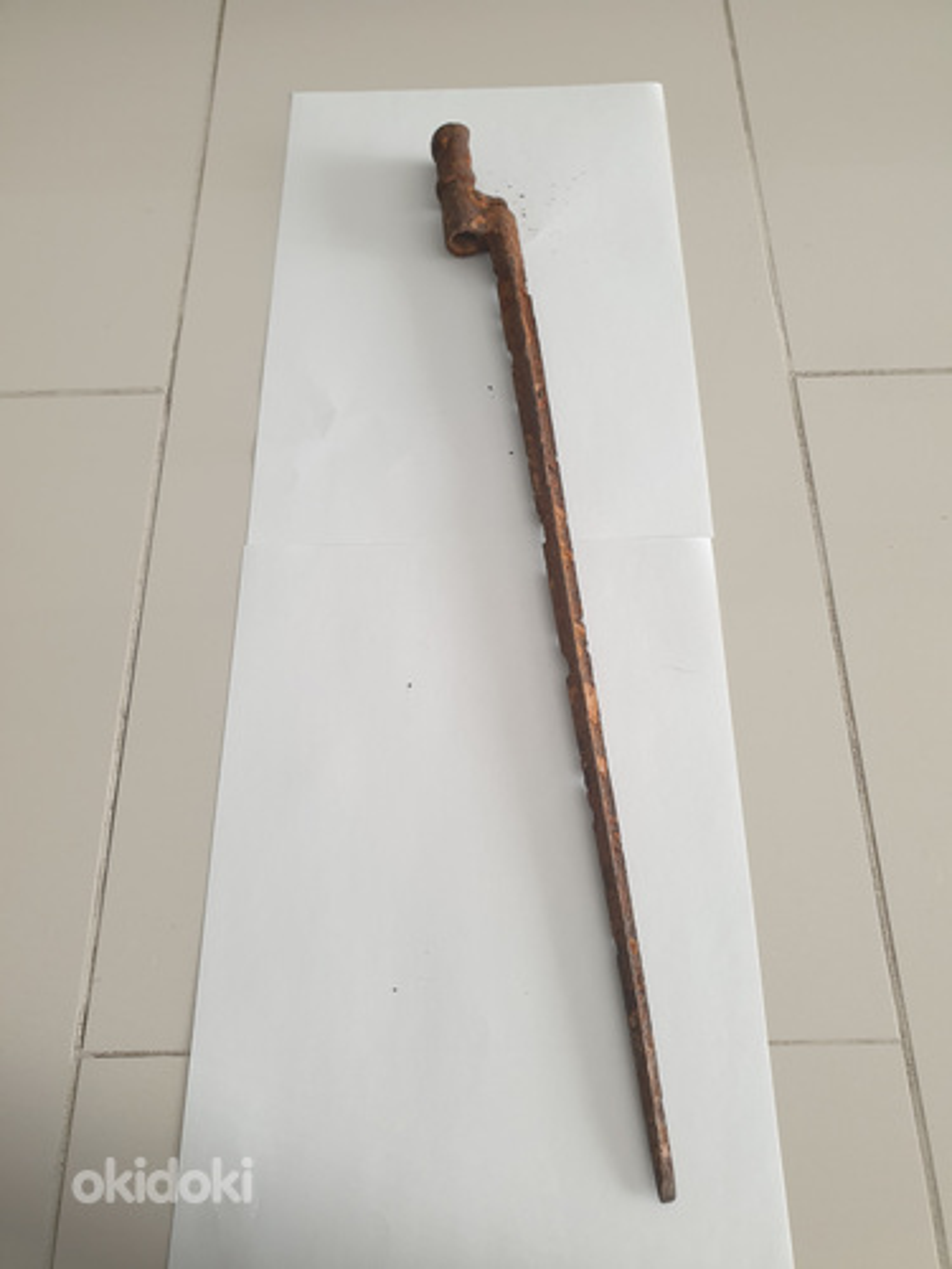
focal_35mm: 26
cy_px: 634
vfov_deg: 67.3
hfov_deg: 53.1
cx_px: 476
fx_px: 953
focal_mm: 4.3
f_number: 2.4
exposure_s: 1/60
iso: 125
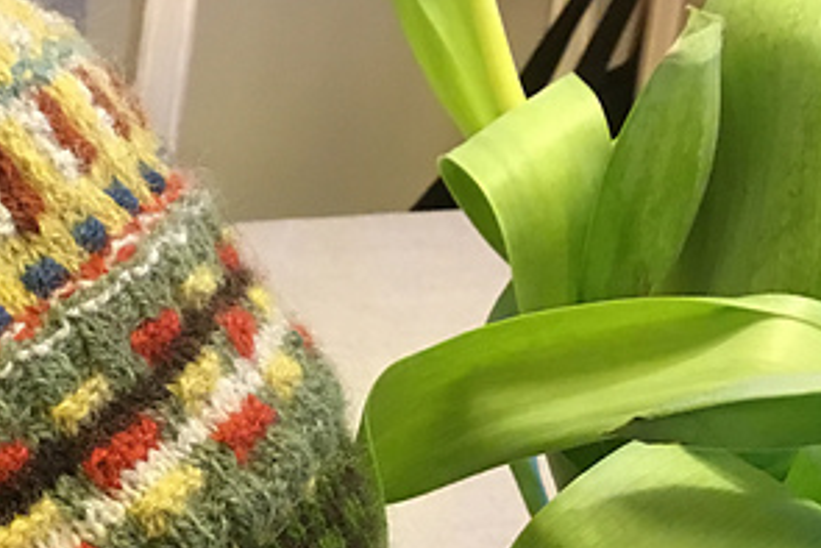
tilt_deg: -39.6
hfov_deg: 26.9
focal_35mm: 70
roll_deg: -2.3
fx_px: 1597
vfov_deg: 18.8
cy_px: 576
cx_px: -42
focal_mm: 3.3
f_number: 2.4
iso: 200
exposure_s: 1/33
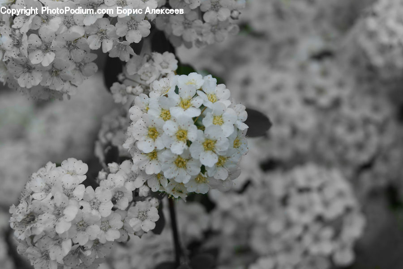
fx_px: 924
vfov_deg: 16.6
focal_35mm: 82
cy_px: 134
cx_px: 202
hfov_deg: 24.6
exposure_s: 1/500
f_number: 6.3
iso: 100
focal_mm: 55
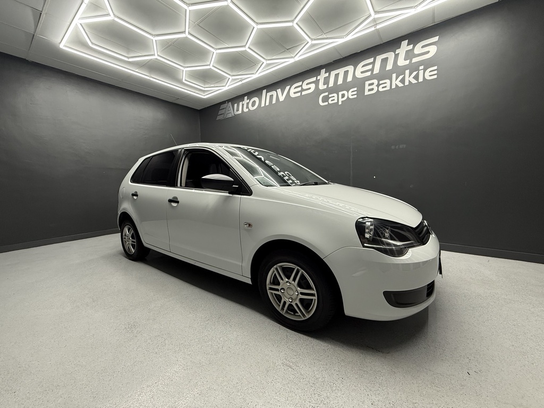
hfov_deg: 102.1
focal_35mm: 14
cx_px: 272
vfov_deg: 85.7
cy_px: 204
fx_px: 220
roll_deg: +0.3
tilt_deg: -5.6
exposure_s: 1/100
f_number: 2.2
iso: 160
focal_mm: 2.22
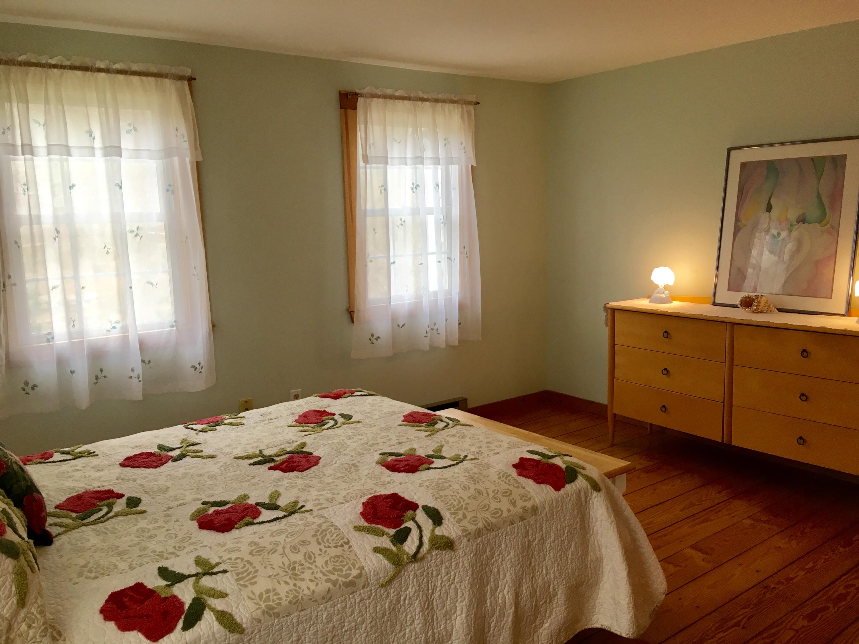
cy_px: 322
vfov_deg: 48.2
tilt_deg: -7.8
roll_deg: +1.6
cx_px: 430
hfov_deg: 61.7
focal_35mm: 29
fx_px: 720
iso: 25
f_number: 2.2
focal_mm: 4.15
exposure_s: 1/40
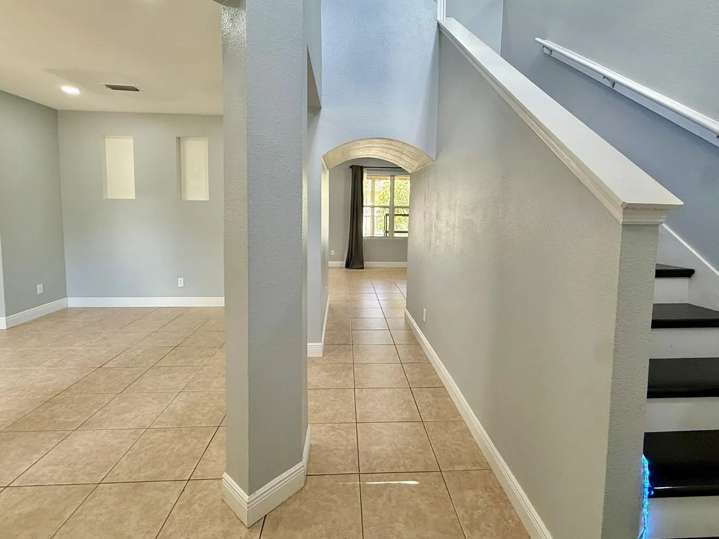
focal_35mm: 17
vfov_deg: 74.4
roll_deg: -0.7
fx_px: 353
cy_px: 234
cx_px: 367
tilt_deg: -4.2
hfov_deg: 91.0
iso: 200
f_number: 2.2
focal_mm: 2.22
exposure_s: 1/120
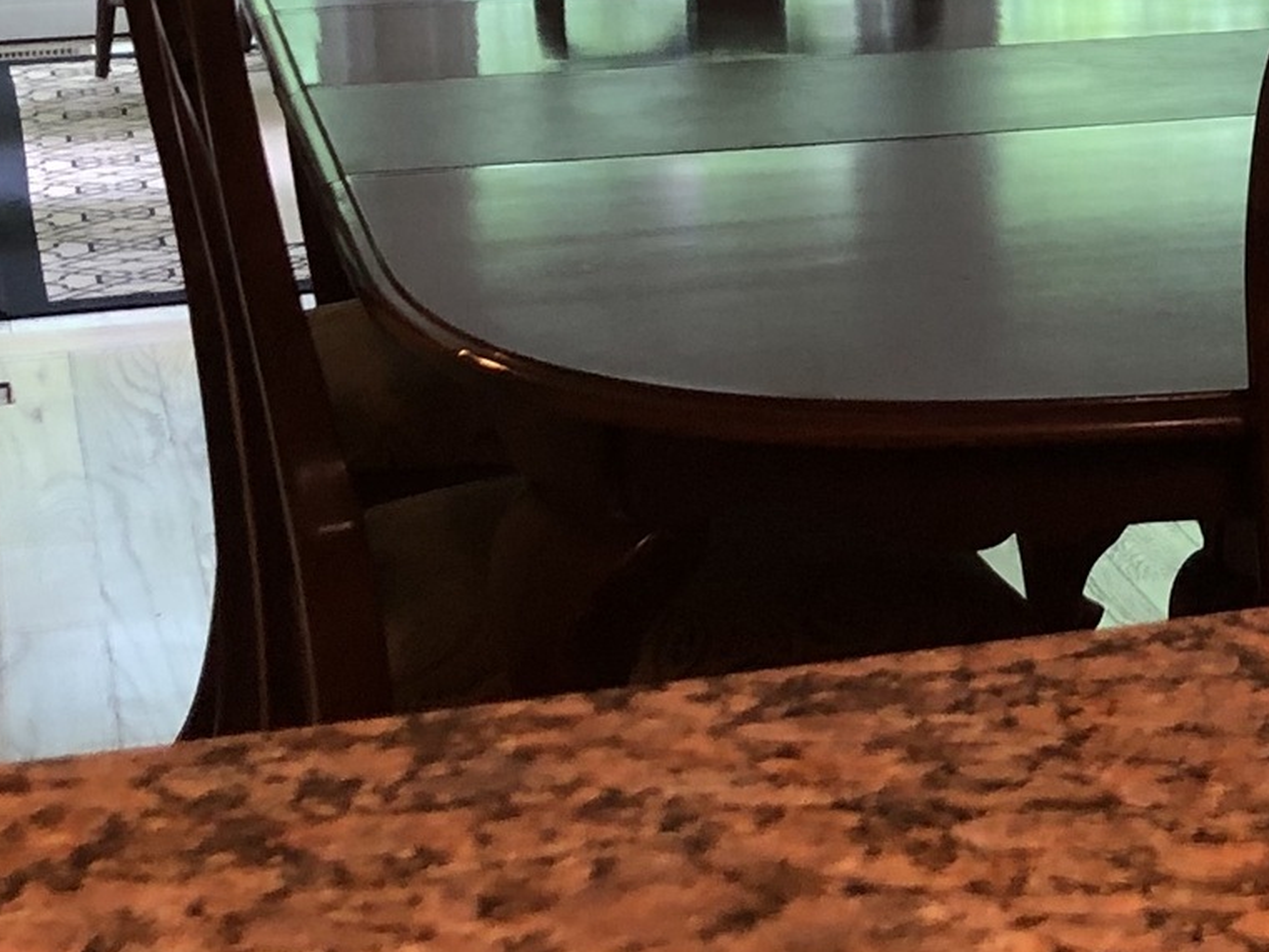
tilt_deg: -6.7
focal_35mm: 113
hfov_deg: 16.5
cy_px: -285
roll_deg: -0.2
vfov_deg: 12.7
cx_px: 1601
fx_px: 4143
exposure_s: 1/15
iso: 40
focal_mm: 3.99
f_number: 1.8
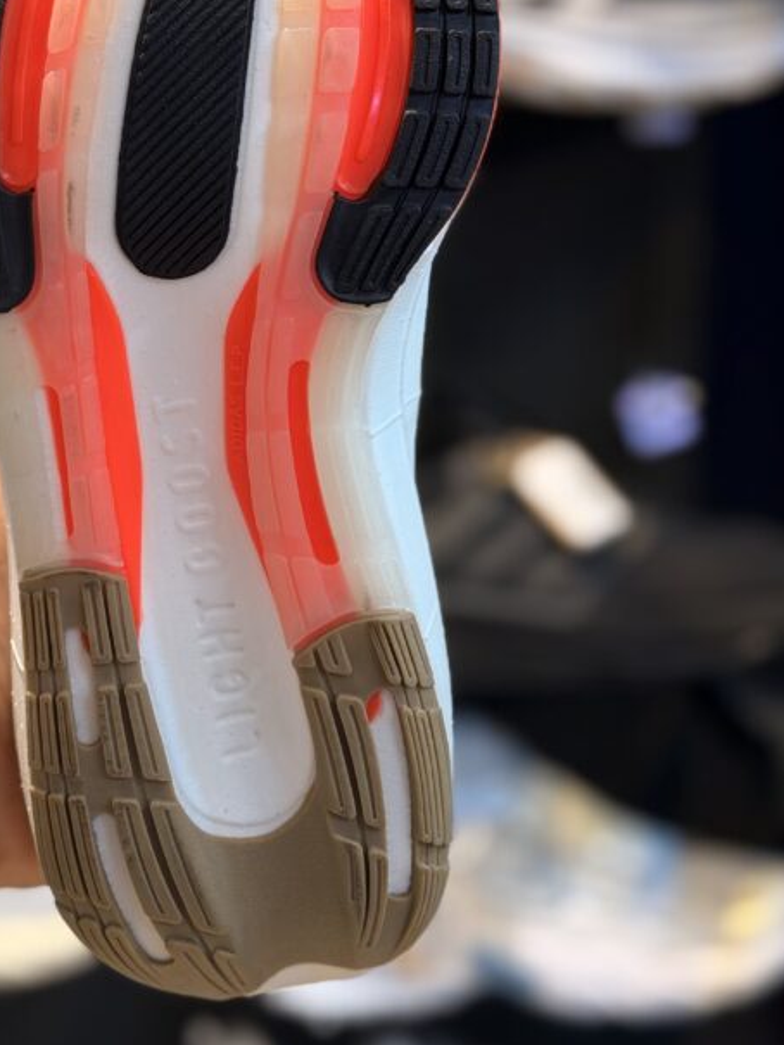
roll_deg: -0.7
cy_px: 350
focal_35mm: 74
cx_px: 185
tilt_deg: -6.0
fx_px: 2234
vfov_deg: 26.2
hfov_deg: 19.7
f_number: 1.78
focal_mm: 6.76
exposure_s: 1/100
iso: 80
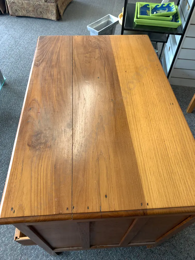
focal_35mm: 26
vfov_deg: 67.3
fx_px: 195
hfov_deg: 53.1
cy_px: 130
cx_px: 98
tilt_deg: -51.3
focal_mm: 4.25
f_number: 1.8
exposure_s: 1/50
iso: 50
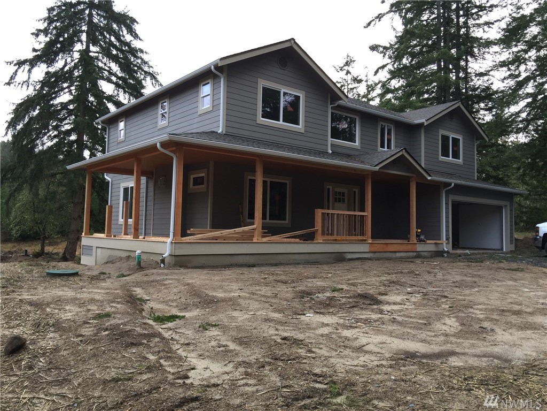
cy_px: 206
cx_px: 274
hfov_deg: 61.7
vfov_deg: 48.2
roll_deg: -2.2
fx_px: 458
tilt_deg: +5.5
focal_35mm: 29
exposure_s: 1/120
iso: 32
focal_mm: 4.15
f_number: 2.2
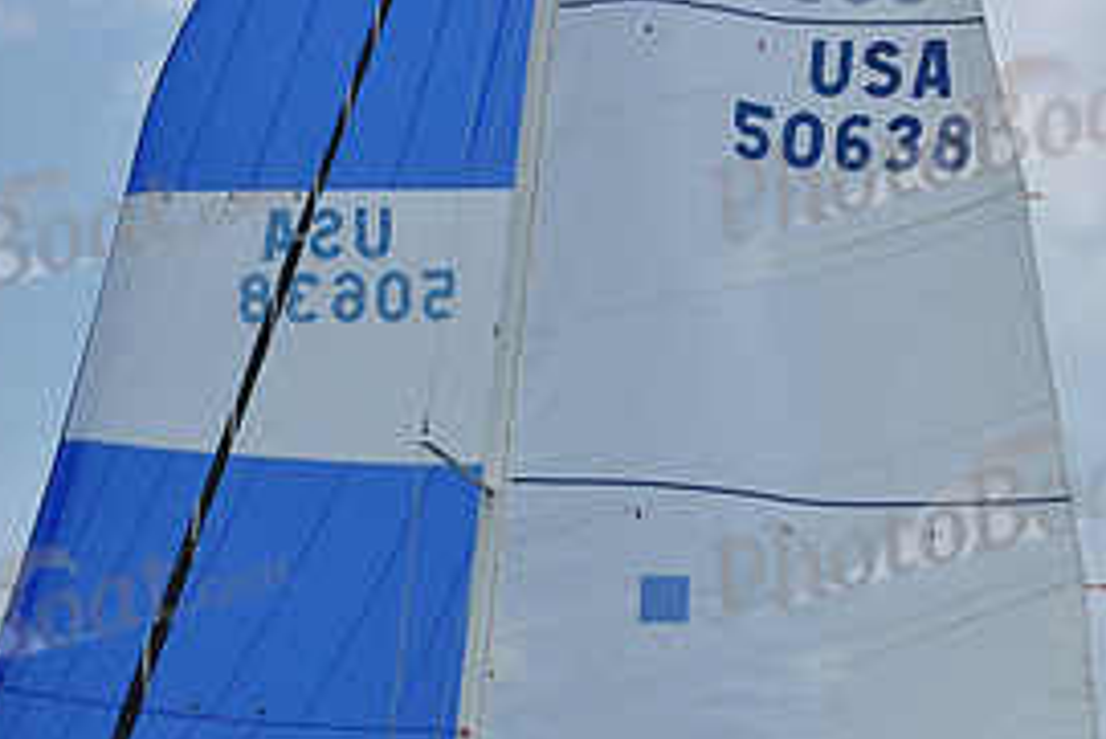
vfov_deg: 9.1
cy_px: 786
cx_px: 502
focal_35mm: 150
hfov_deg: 13.7
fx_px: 4611
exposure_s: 1/1250
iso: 250
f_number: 9
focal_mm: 70
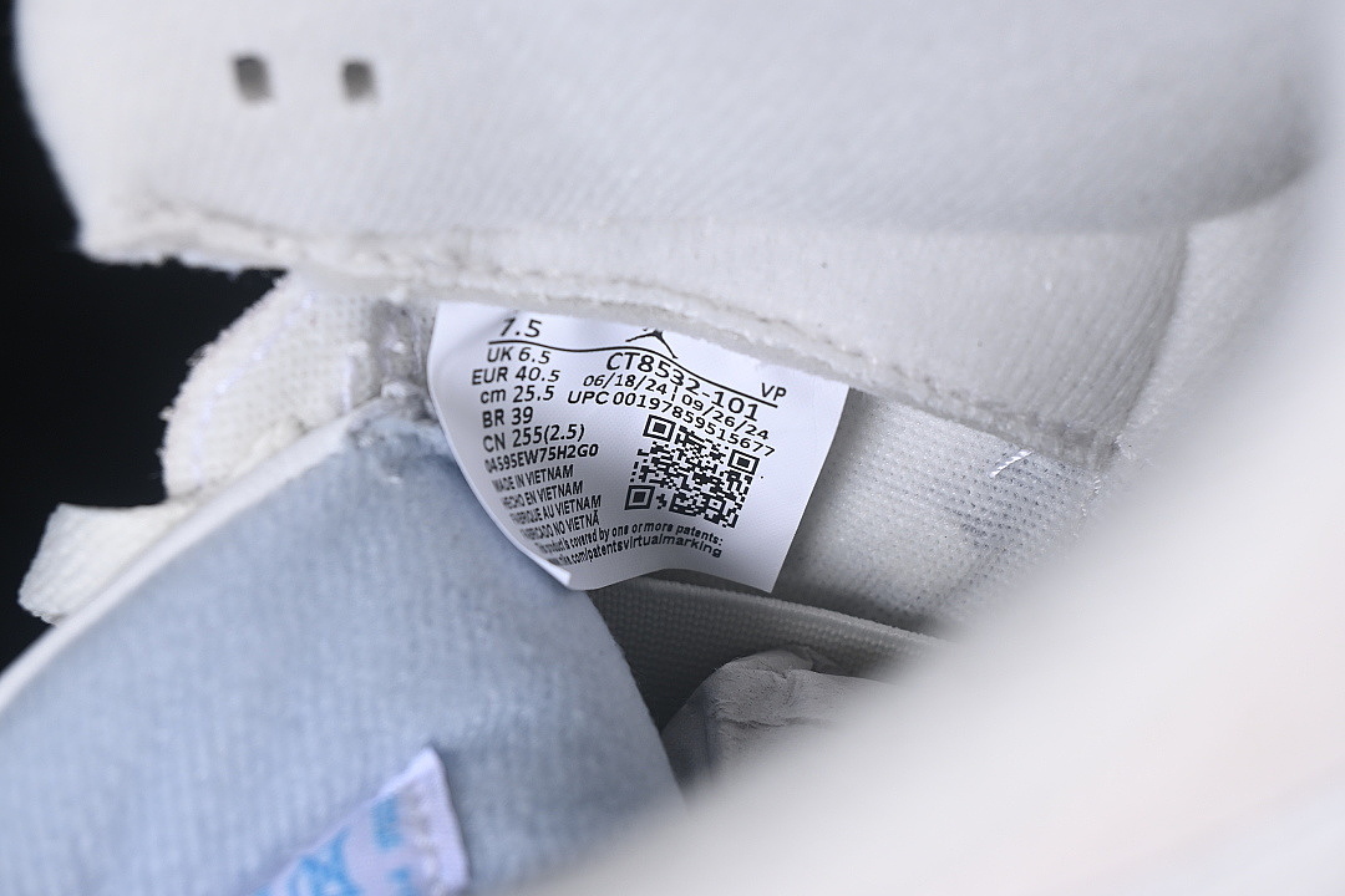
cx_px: 672
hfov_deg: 27.0
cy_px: 448
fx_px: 2802
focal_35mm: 75
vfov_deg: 18.2
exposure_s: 1/80
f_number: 7.1
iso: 160
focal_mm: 50
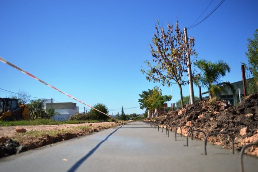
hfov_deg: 62.0
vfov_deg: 43.5
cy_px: 86
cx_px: 129
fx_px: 215
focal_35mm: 30
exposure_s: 1/1250
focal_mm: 20
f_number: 3.8
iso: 100
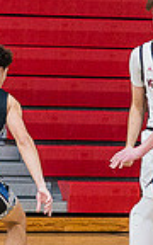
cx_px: 34
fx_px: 3296
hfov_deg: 2.7
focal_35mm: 494
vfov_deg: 4.3
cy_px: 56
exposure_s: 1/320
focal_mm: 120
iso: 5000
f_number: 4
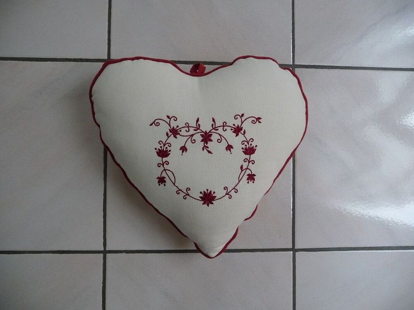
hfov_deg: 63.4
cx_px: 207
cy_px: 155
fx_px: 335
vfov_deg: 49.7
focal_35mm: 28
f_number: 3.3
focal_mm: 4.7
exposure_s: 1/30
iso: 200
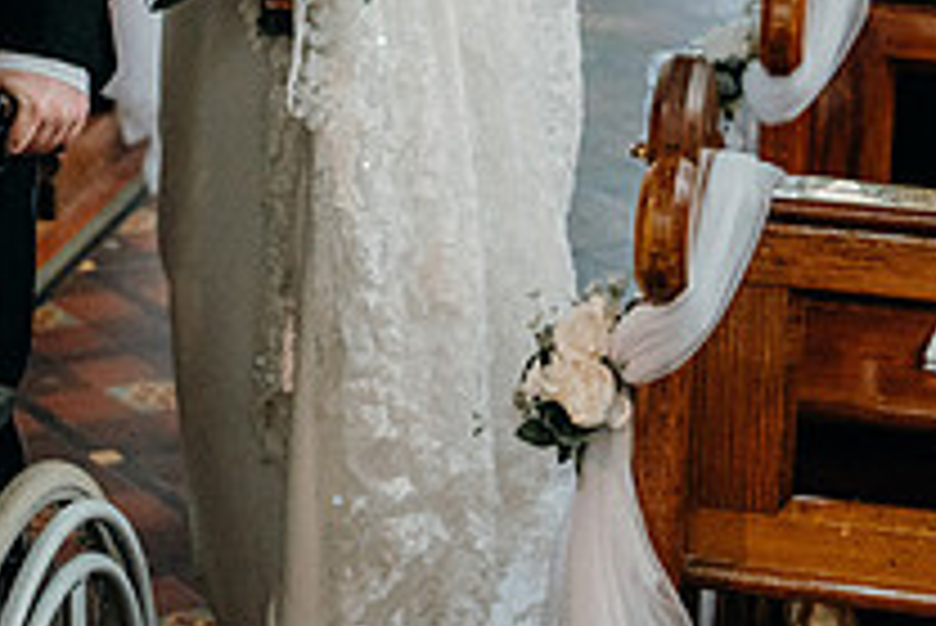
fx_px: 3772
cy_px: -38
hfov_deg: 13.9
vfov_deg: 9.4
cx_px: -68
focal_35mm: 145
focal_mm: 52
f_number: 3.5
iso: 5000
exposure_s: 1/160
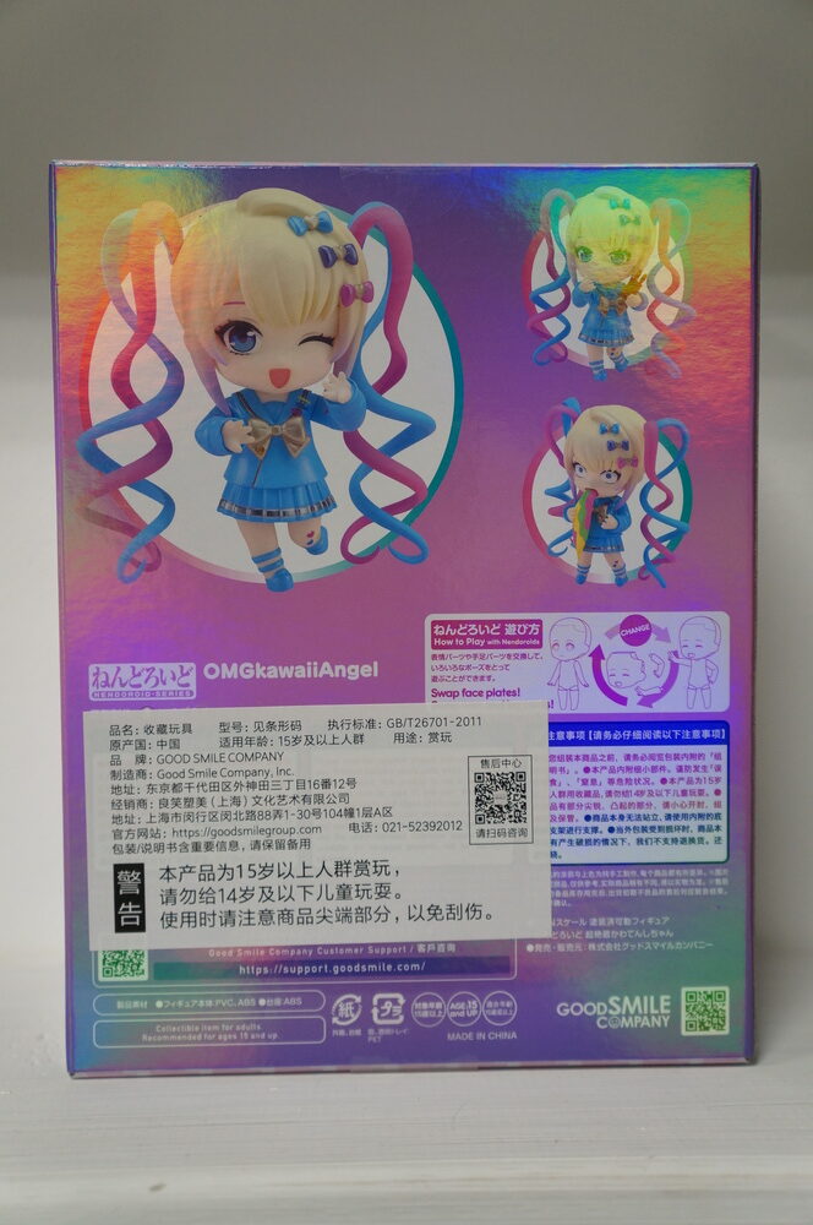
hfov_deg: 31.8
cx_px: 406
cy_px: 612
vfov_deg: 46.5
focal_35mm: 42
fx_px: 1427
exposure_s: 1/60
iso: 800
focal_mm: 28
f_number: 4
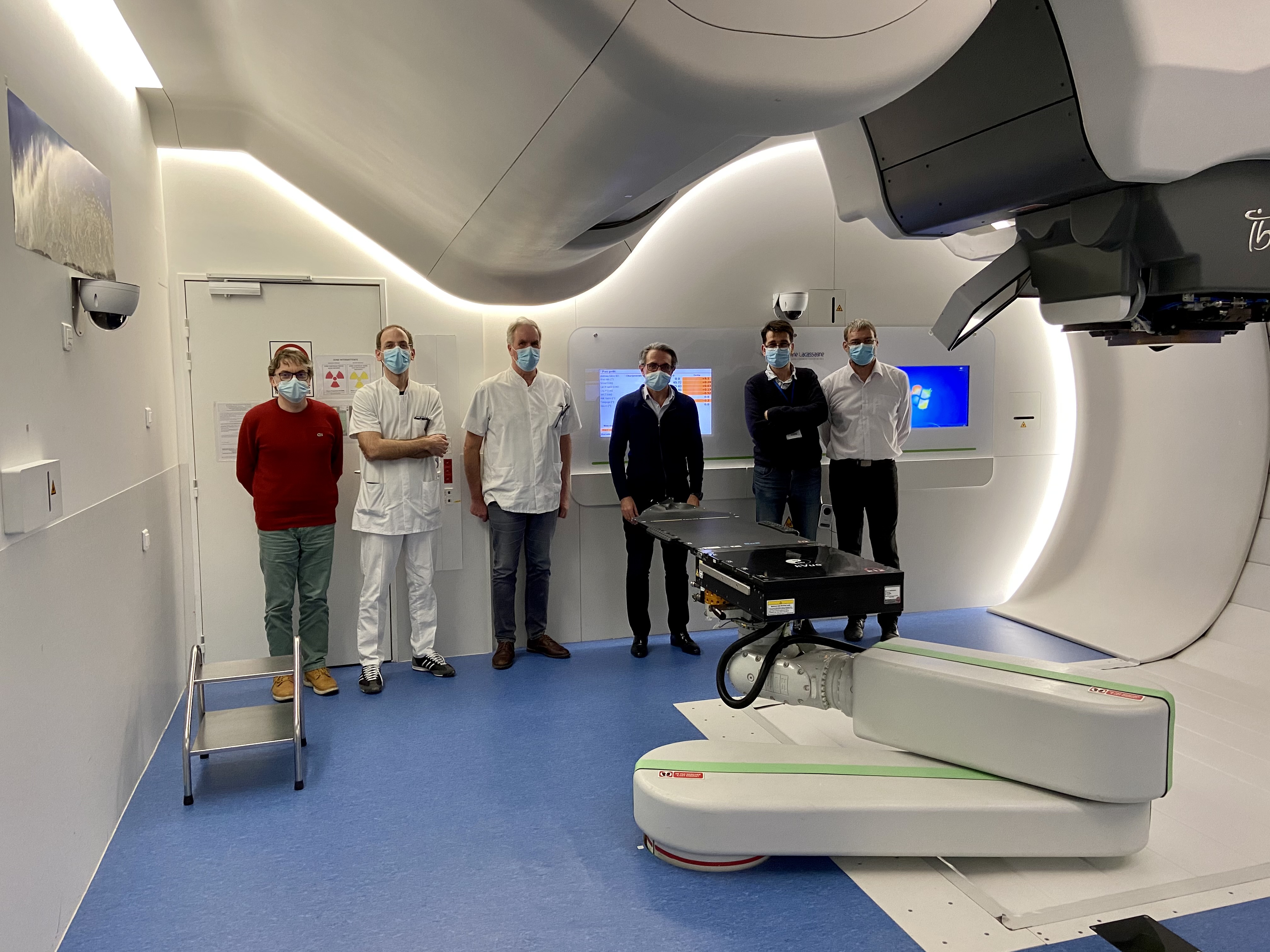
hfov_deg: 67.3
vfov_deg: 53.1
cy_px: 476
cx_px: 635
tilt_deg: -6.4
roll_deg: +1.3
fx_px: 954
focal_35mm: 26
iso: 160
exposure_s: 1/48
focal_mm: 4.25
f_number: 1.8
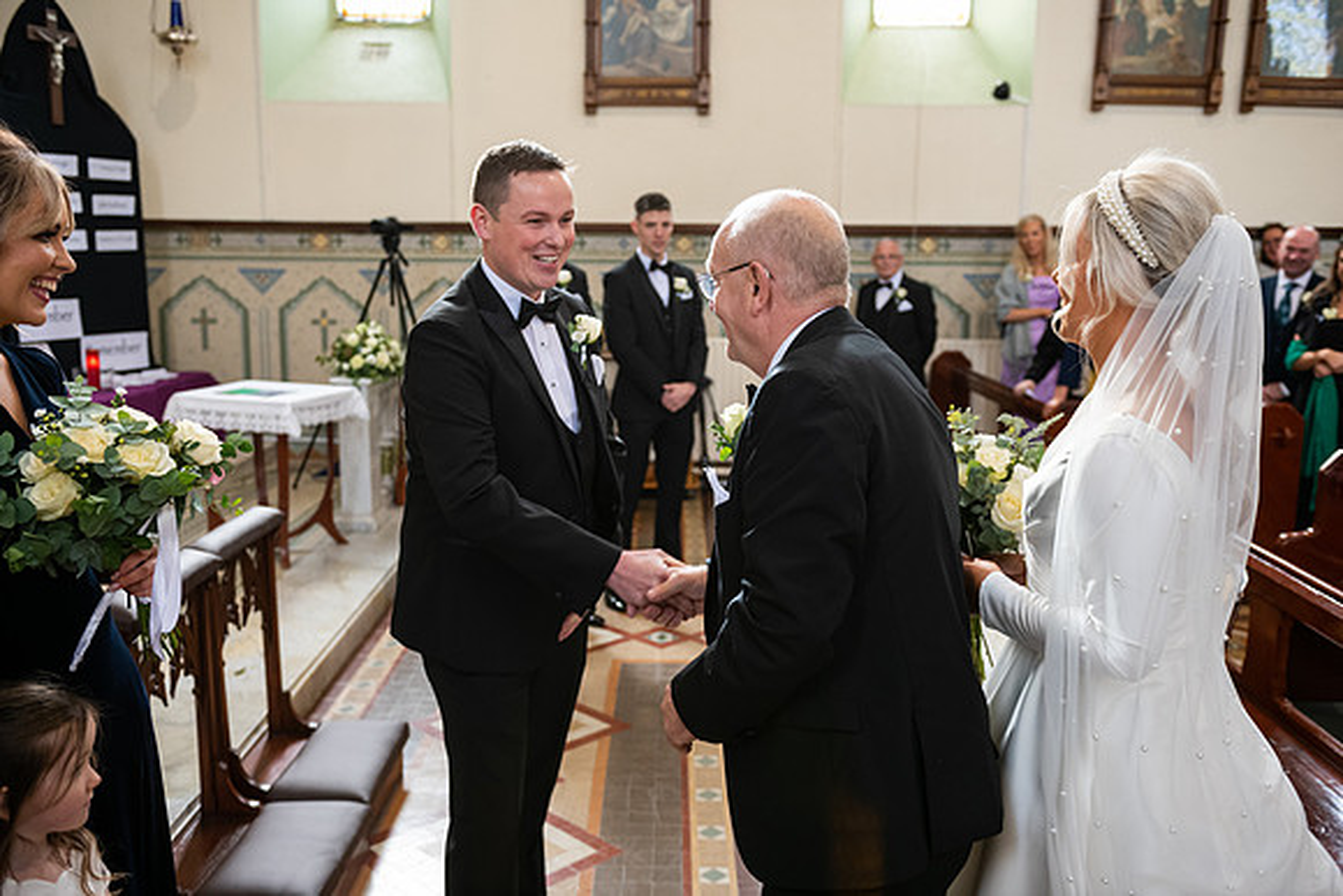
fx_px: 1194
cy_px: 448
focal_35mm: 32
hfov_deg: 58.7
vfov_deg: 41.1
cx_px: 672
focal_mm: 32
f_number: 3.5
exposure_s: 1/160
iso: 800
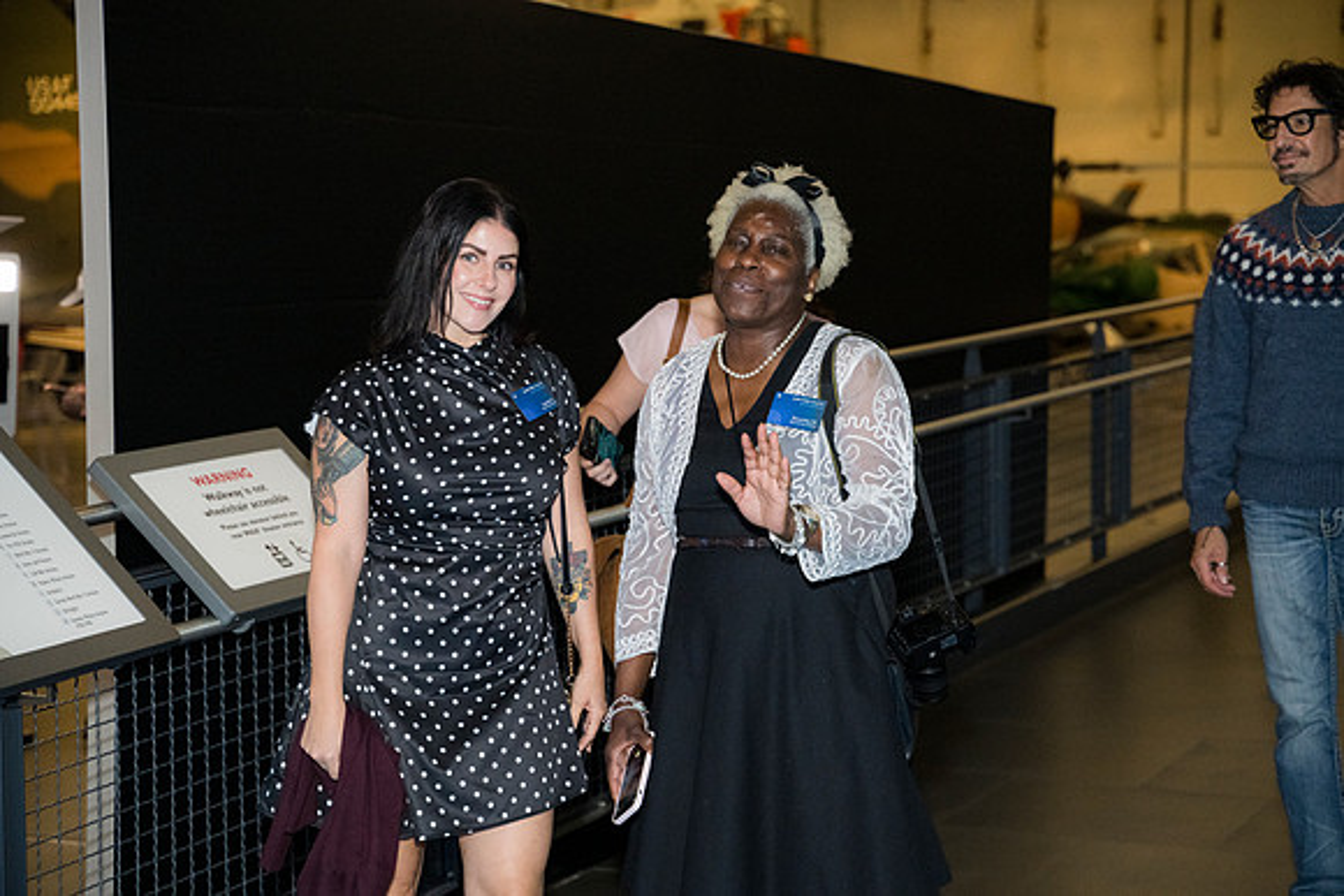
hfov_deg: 27.0
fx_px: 2801
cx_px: 672
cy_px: 448
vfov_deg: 18.2
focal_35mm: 75
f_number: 4
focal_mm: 75
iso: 3200
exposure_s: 1/125
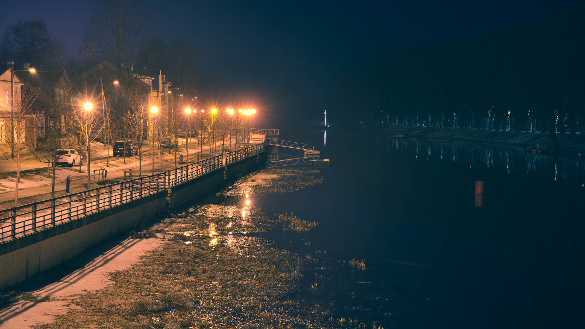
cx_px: 292
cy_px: 175
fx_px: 1148
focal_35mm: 74
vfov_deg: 16.3
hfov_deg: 28.6
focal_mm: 70
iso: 100
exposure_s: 10
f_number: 6.3
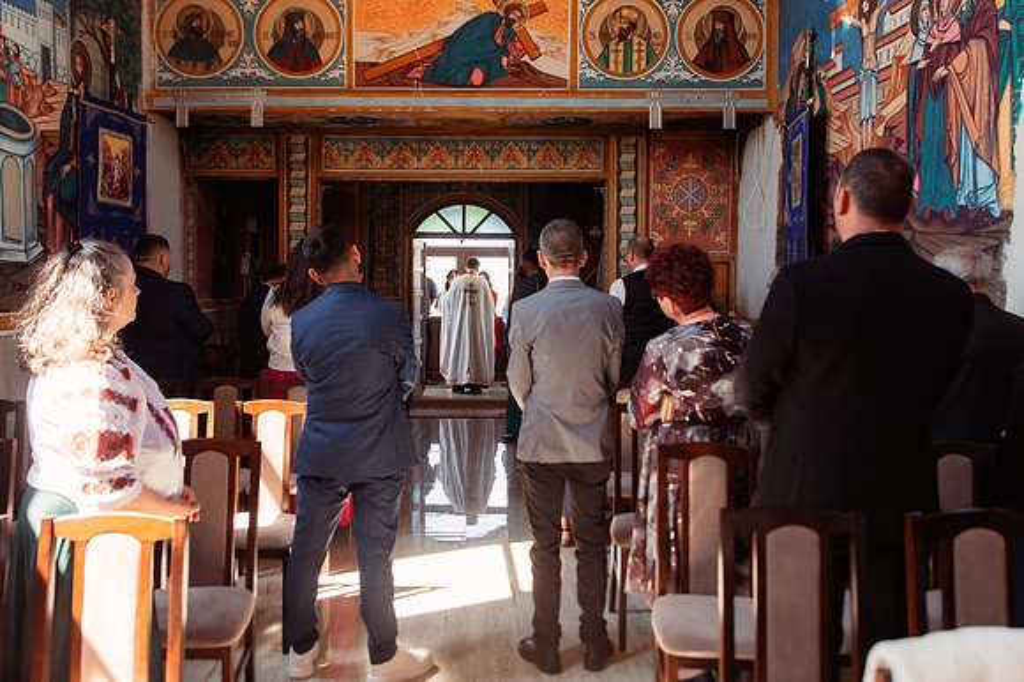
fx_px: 830
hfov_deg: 63.2
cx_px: 473
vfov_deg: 44.4
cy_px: 278
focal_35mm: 29
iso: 640
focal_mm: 24
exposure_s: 1/250
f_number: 3.5
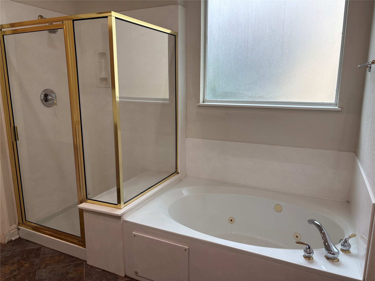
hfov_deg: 67.3
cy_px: 140
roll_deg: +0.7
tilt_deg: -11.3
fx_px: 282
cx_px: 188
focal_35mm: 26
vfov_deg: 53.1
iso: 64
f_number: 1.6
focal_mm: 5.96
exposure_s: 1/120
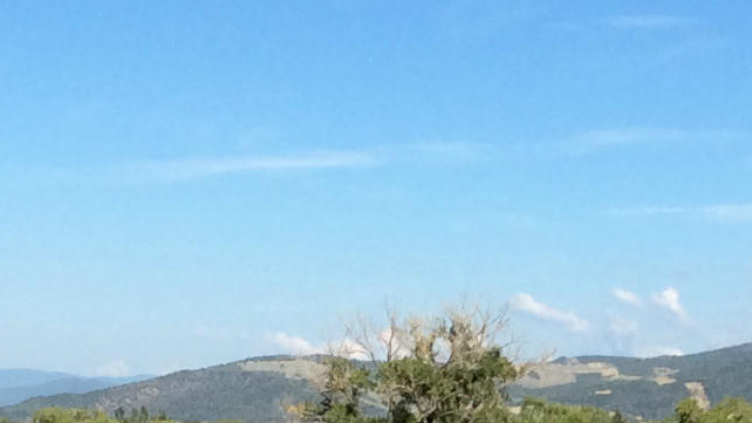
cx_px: 402
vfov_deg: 8.3
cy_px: 535
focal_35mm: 145
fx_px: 2891
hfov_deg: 14.8
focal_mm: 3.3
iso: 32
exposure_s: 1/1362
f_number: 2.4
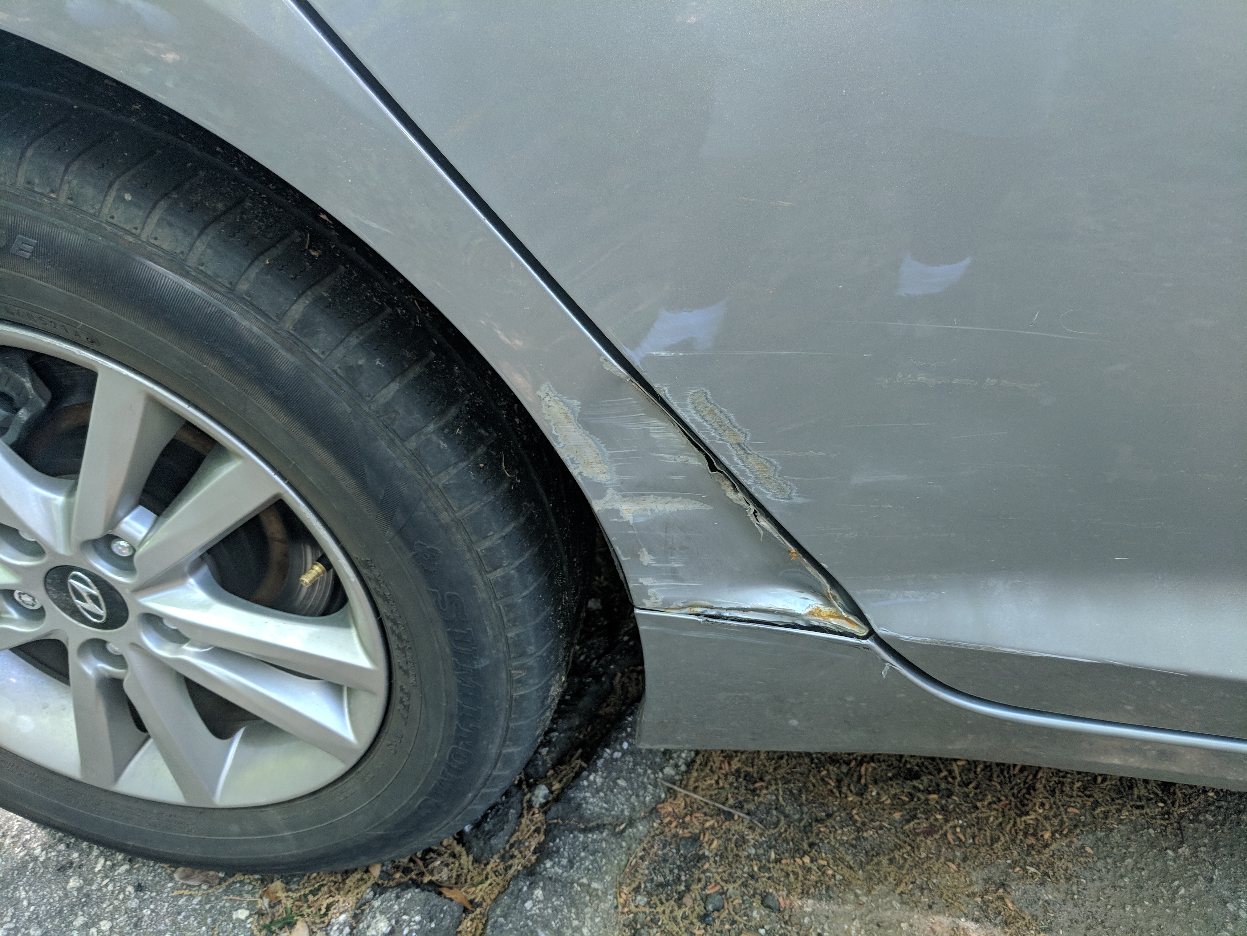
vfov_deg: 53.1
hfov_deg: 67.3
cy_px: 468
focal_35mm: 26
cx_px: 624
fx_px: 937
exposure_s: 1/125
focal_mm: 4.67
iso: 179
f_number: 2
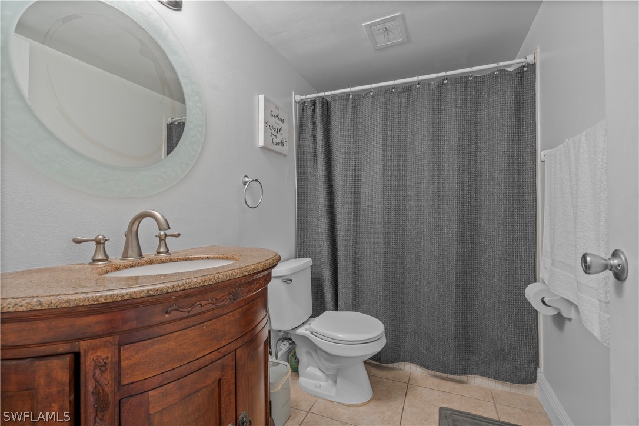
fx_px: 284
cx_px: 320
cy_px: 213
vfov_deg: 73.7
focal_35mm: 16
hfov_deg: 96.7
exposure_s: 1.6
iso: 100
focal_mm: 16
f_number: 8
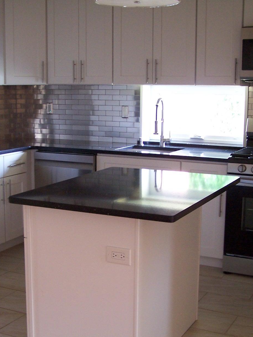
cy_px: 170
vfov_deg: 33.2
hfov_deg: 25.2
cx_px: 119
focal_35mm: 58
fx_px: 565
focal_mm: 7.1
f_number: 2.8
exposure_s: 1/8
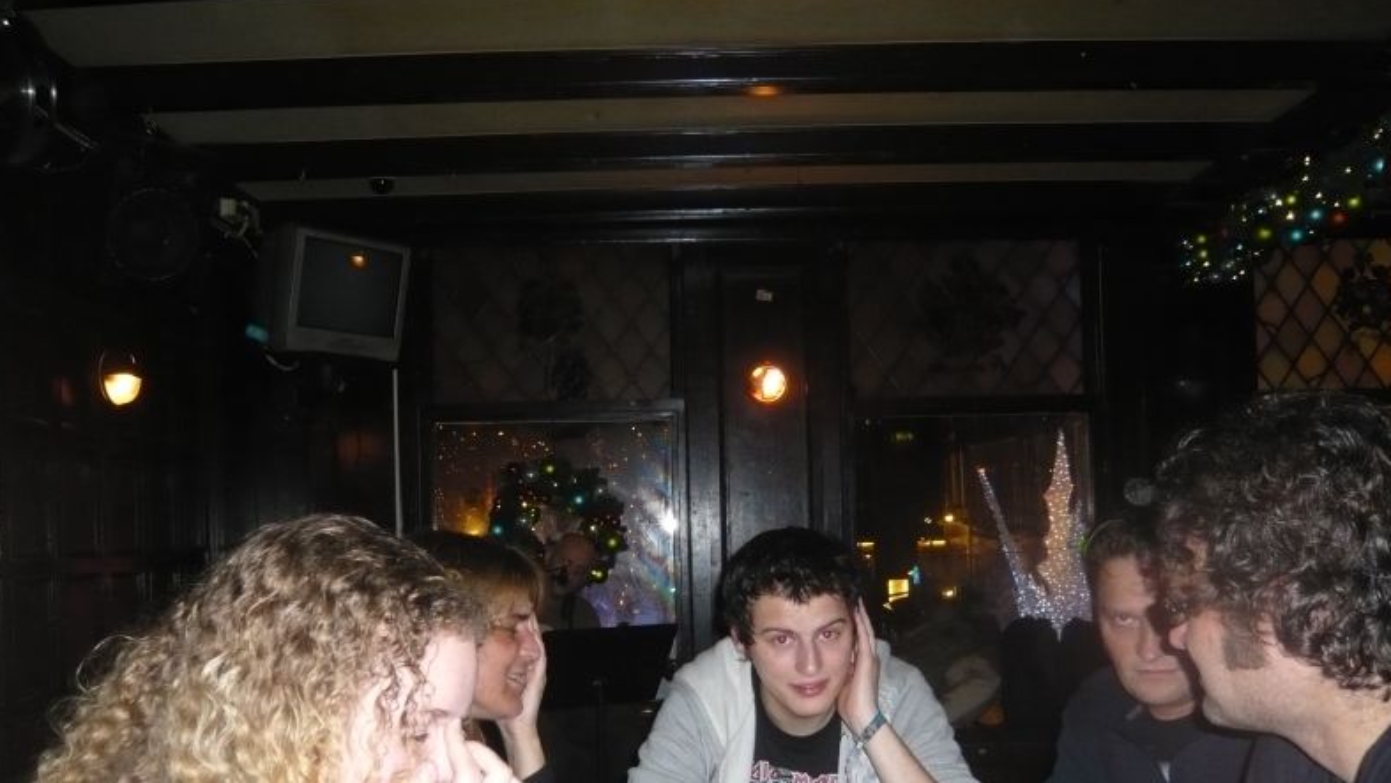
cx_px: 698
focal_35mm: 31
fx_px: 1144
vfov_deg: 37.5
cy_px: 495
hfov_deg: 62.6
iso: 320
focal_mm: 4.6
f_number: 2.8
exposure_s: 1/30
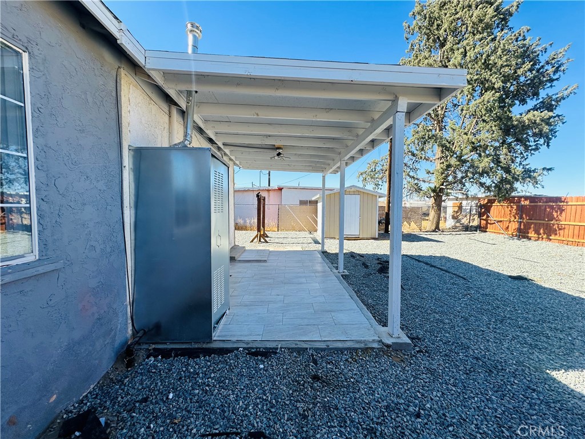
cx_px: 292
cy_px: 220
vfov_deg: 85.7
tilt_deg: -1.8
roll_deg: -0.4
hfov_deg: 102.1
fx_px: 237
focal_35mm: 14
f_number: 2.2
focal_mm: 2.22
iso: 40
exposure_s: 1/1024
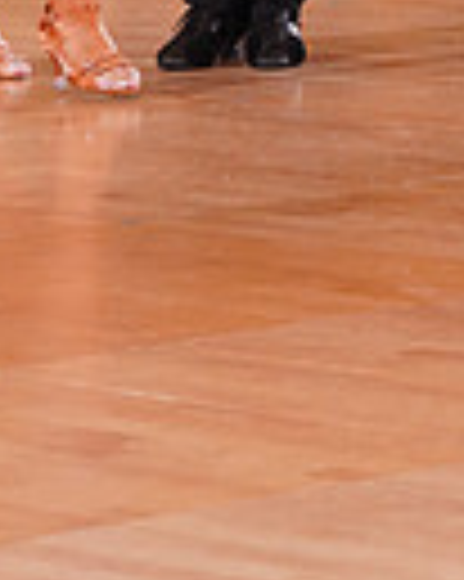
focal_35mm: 442
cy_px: -643
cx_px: 128
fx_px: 7596
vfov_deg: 4.3
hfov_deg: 3.5
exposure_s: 1/160
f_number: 5
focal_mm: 105
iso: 1600
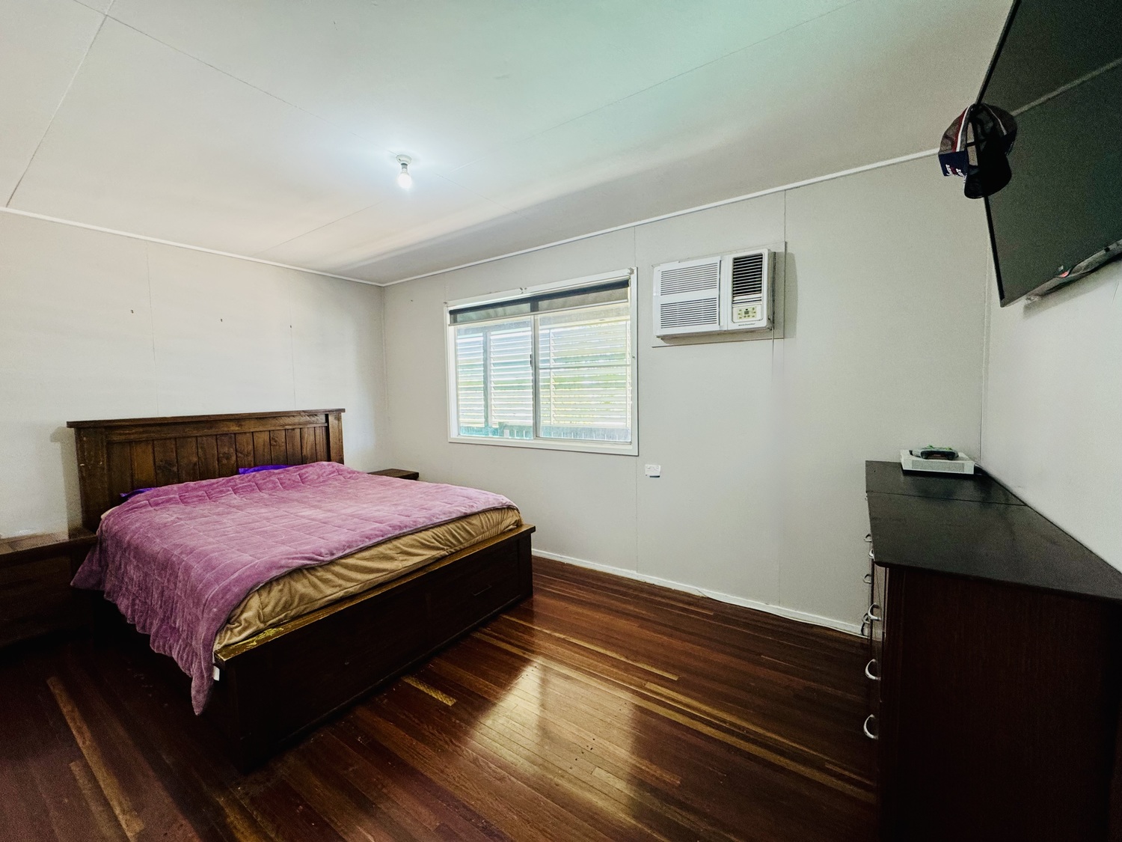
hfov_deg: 102.1
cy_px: 421
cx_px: 561
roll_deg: +1.4
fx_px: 454
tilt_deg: -3.6
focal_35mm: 14
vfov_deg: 85.7
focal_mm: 2.22
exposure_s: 1/50
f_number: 2.2
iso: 200
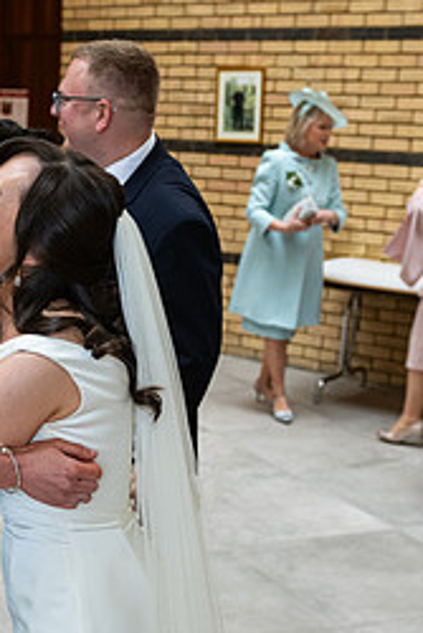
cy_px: 379
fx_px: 1267
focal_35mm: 72
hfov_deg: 18.5
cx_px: 20
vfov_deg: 28.0
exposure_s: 1/160
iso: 800
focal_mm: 31
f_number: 3.5
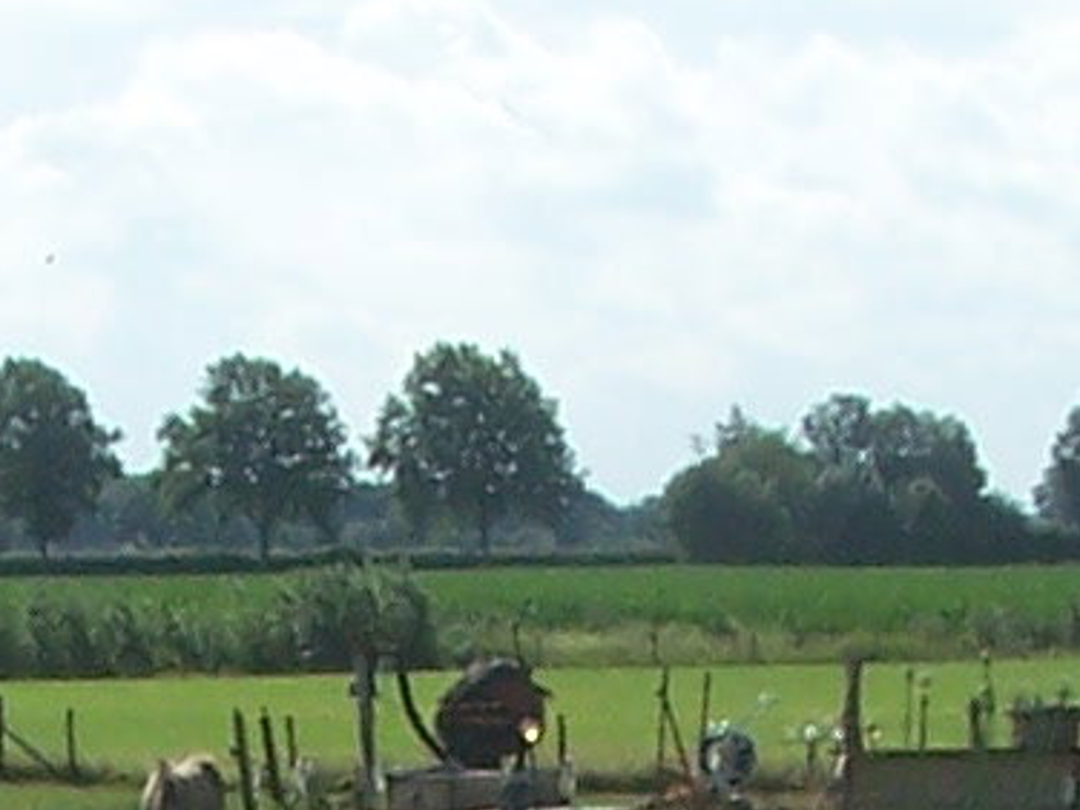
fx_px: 8112
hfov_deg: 7.6
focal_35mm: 260
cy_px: 1660
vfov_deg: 5.6
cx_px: 322
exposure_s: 1/1000
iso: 80
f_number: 4
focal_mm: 6.3
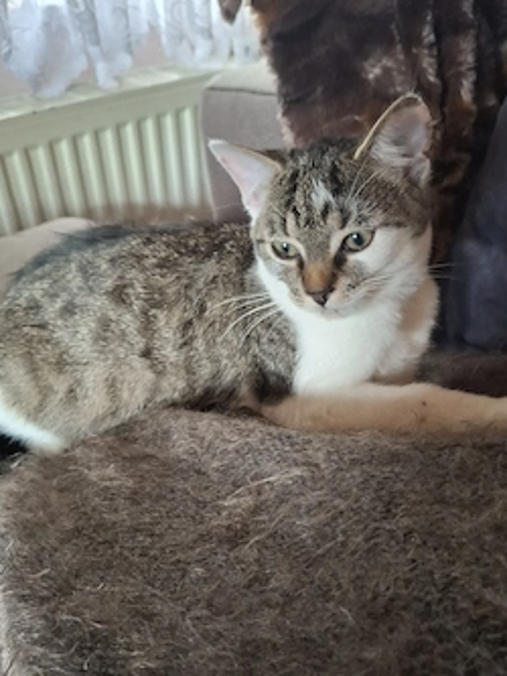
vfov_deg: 59.9
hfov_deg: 46.8
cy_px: 357
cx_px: 256
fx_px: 585
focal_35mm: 30
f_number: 1.8
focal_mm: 4.69
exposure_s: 1/33
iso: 250
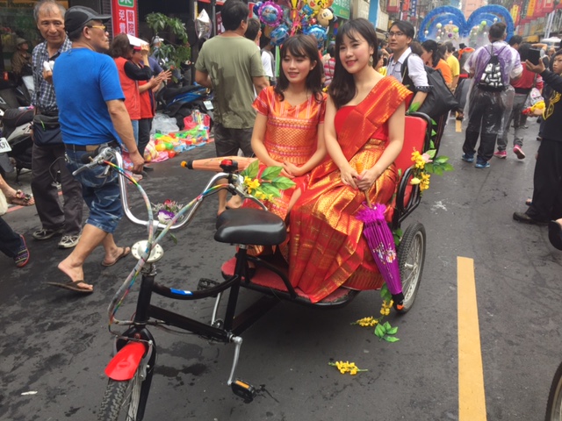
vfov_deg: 48.2
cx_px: 281
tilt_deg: -18.2
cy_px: 210
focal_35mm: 29
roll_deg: -4.4
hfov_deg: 61.7
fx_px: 471
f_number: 2.2
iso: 32
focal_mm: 4.15
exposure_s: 1/366
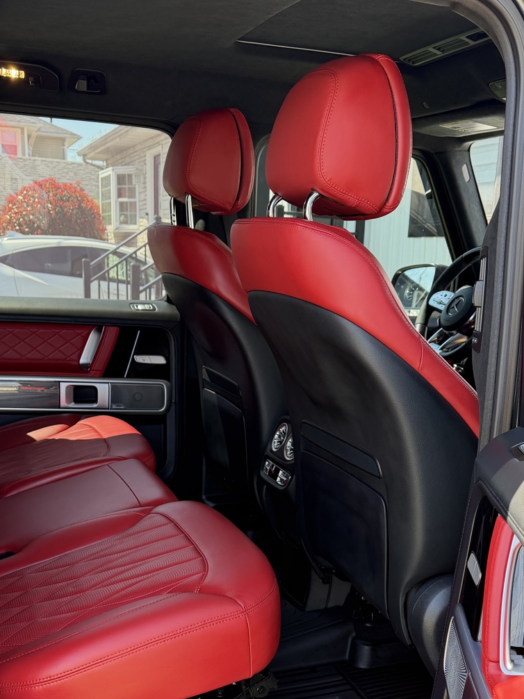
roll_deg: -2.6
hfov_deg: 34.3
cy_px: 507
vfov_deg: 43.6
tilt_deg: -16.6
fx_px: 848
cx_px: 307
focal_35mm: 42
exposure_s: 1/196
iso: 100
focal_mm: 6.76
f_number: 1.78
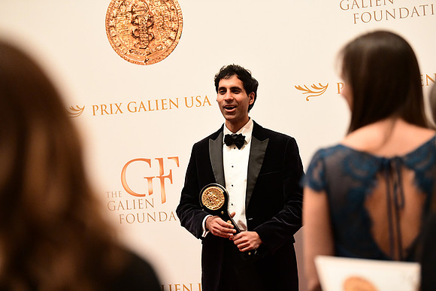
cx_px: 218
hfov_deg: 18.6
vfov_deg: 12.5
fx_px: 1332
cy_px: 146
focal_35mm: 110
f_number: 2.8
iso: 8000
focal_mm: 110
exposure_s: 1/100
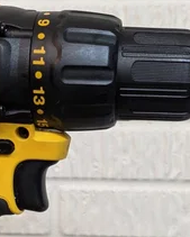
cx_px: 67
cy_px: 159
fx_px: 548
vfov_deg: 24.3
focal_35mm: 78
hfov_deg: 19.6
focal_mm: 4.44
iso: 248
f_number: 1.8
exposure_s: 1/24
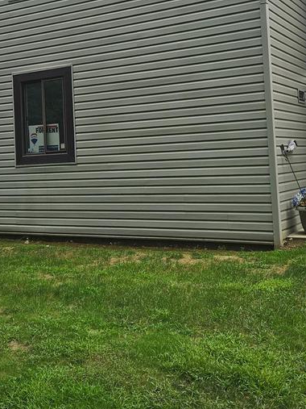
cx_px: 141
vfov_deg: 38.3
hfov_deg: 29.7
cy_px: 125
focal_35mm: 49
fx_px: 578
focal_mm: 5.4
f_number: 1.8
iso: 25
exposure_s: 1/541
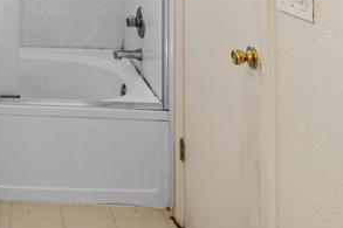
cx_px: -6
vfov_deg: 22.9
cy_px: -105
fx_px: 467
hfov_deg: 36.1
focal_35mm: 49
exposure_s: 1/3
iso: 100
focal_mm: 14
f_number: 9
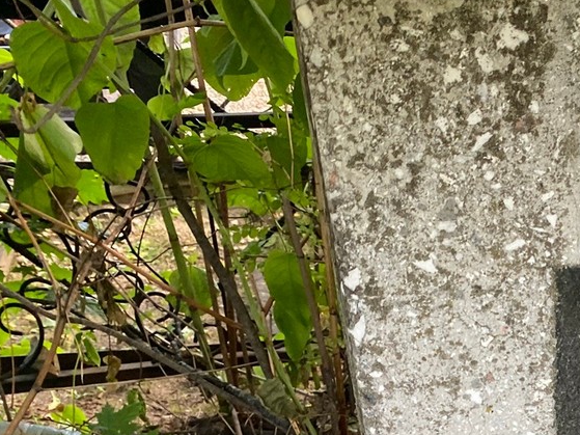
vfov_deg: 20.8
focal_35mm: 67
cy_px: 491
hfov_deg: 25.4
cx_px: 733
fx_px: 1122
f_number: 1.8
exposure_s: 1/121
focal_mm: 4.25
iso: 125
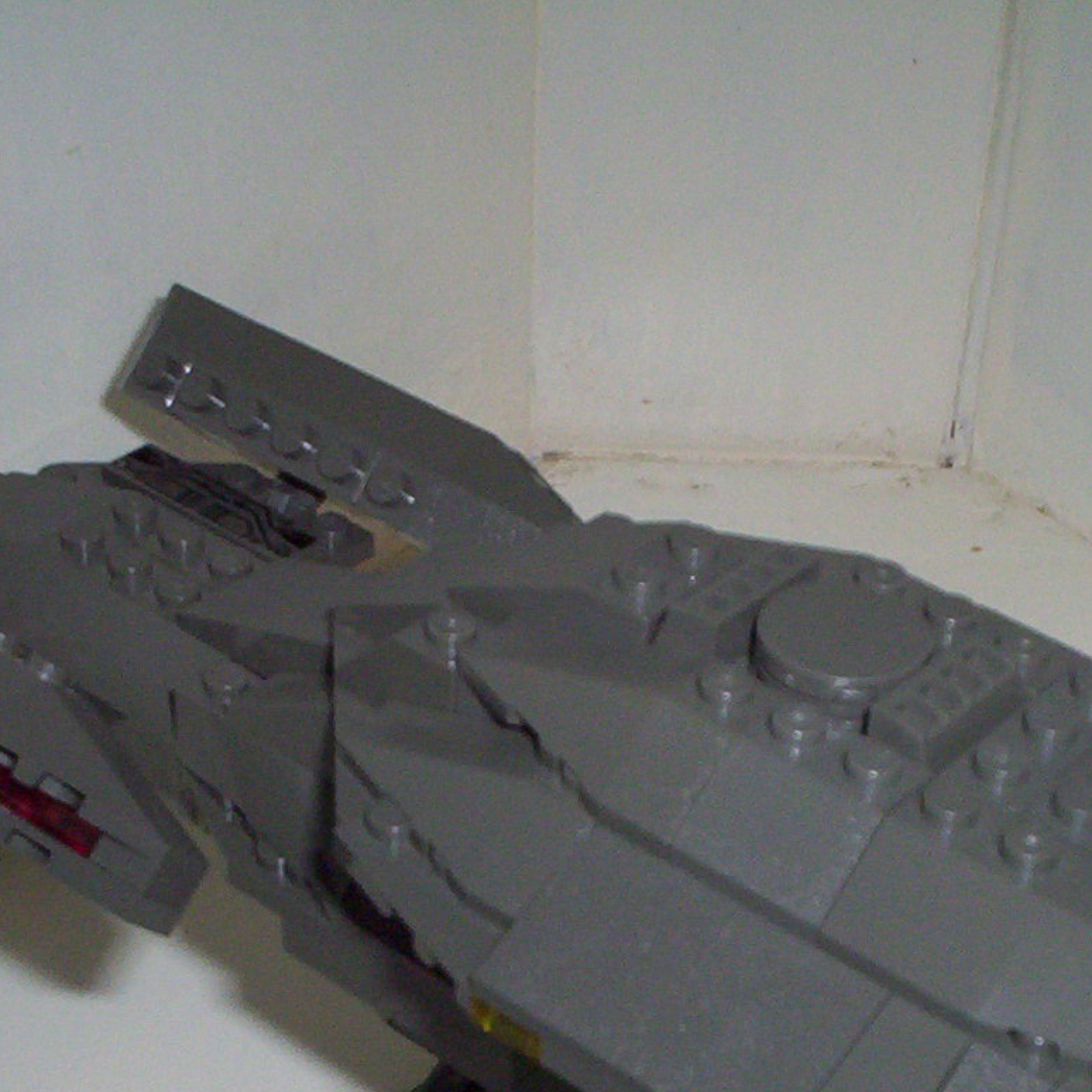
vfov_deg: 24.0
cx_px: 698
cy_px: 854
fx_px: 2534
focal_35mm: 71
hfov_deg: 24.2
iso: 140
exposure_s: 1/60
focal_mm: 4.99
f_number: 4.5
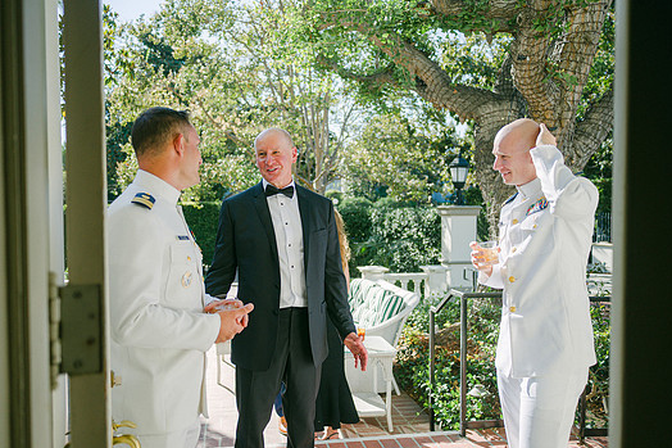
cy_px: 236
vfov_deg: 42.3
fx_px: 578
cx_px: 331
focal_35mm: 31
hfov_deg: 60.3
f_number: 2.8
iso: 125
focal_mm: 28
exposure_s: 1/1000
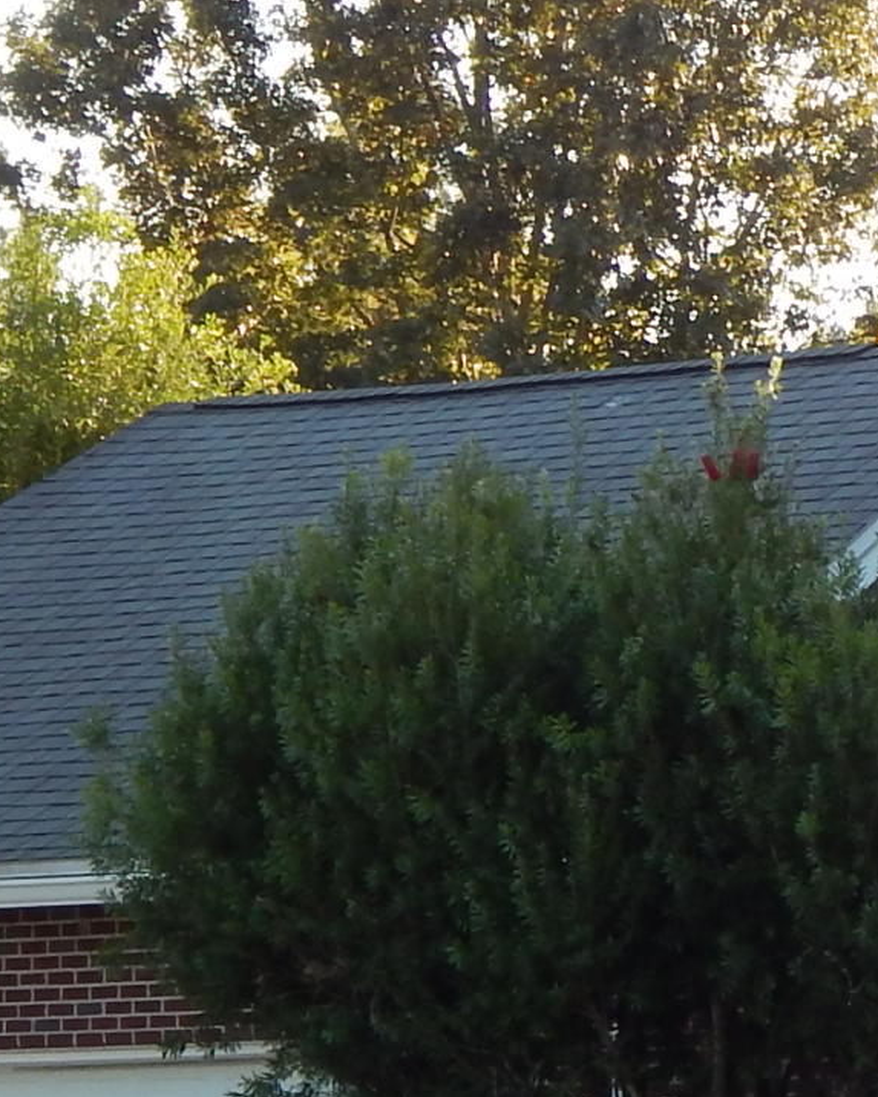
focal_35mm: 282
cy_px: 1111
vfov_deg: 6.8
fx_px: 9158
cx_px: 2256
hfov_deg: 5.3
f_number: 4.1
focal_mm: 12.3
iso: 125
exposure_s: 1/125
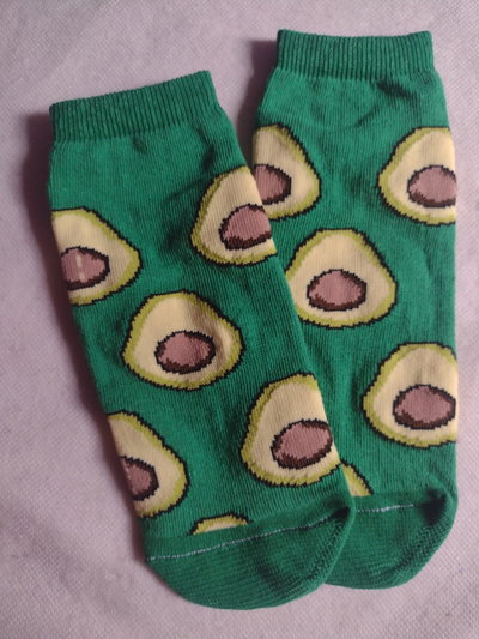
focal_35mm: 27
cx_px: 240
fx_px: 498
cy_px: 320
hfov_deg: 51.4
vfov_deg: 65.3
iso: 172
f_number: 1.7
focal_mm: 4.71
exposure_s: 1/50
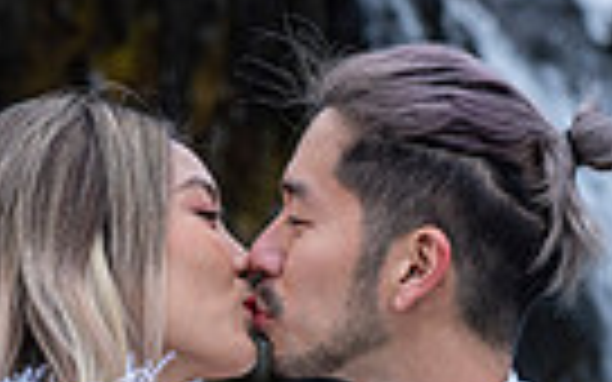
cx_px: 220
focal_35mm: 353
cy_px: 598
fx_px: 5888
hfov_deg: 5.9
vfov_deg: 3.7
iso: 200
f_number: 6.3
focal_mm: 105
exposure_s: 1/100
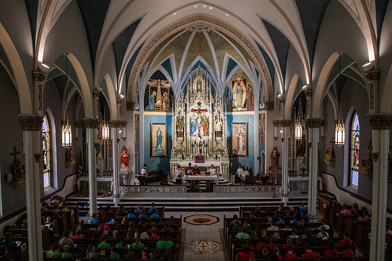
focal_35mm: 28
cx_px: 196
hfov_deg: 64.7
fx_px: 310
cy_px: 130
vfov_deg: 45.8
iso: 4000
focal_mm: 28
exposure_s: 1/80
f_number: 14
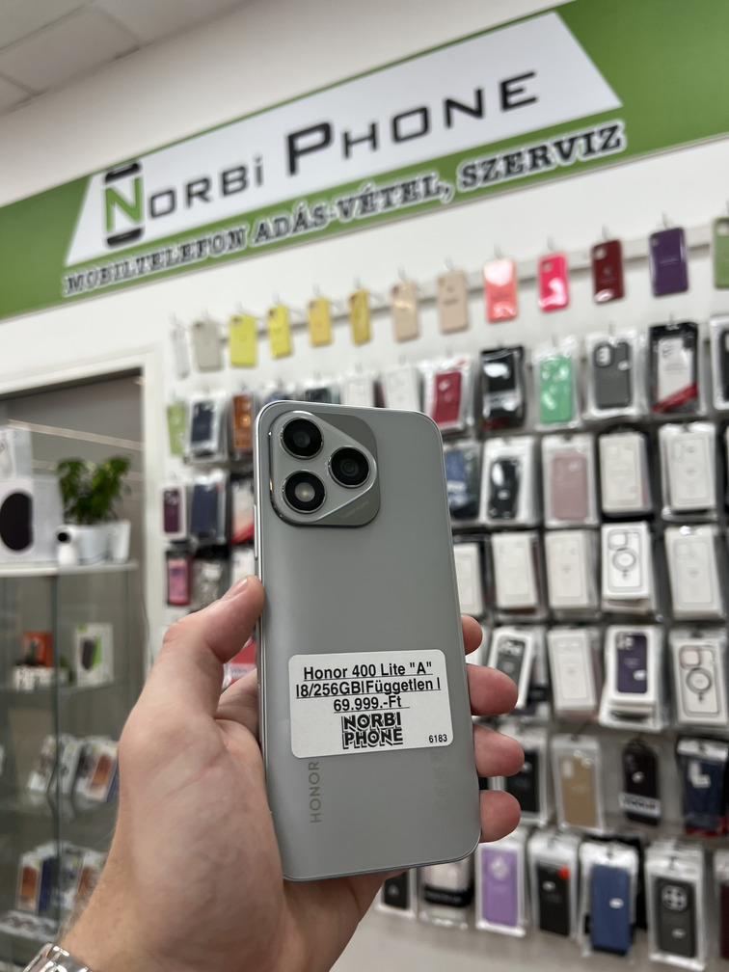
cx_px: 364
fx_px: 730
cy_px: 486
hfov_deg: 53.1
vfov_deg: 67.3
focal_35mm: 26
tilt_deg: +6.2
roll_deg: +3.3
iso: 50
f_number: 1.5
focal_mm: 5.7
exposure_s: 1/117
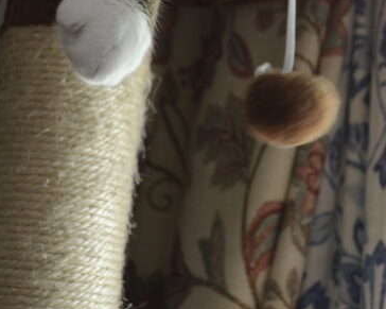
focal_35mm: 103
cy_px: -31
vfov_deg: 14.6
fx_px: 1176
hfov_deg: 18.5
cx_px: 301
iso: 400
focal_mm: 26
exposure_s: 1/8
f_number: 4.2
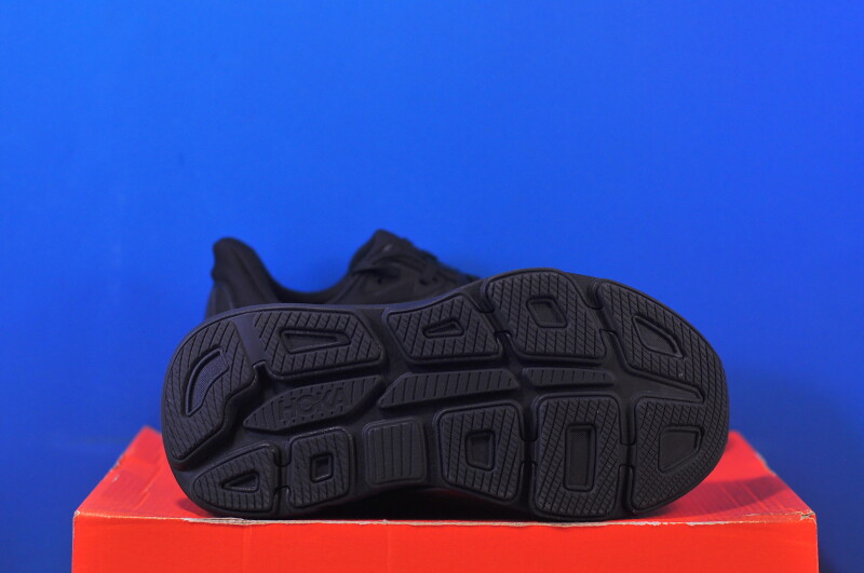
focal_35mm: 75
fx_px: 1797
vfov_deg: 18.1
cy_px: 286
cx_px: 432
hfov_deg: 27.0
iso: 250
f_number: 2.8
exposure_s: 1/320
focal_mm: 50
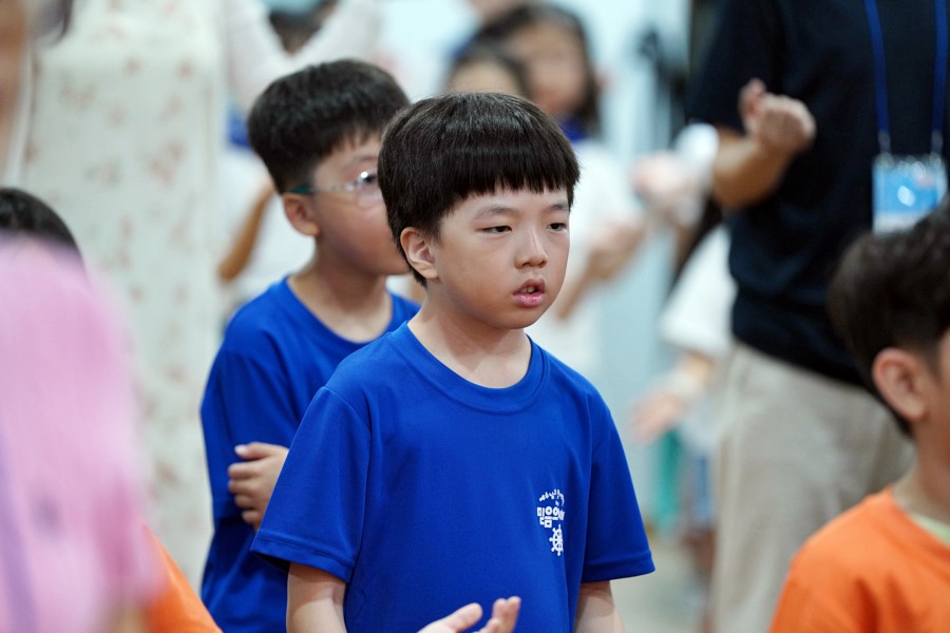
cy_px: 316
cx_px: 475
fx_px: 5277
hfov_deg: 10.3
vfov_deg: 6.9
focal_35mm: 200
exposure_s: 1/250
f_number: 2.8
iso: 2000
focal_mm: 200
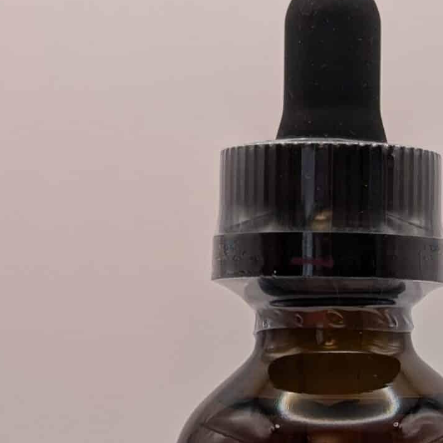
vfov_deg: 13.4
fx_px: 1810
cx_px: 355
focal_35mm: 125
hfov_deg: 13.9
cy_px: 589
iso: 21
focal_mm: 6.9
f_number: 1.68
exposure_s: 1/25.1
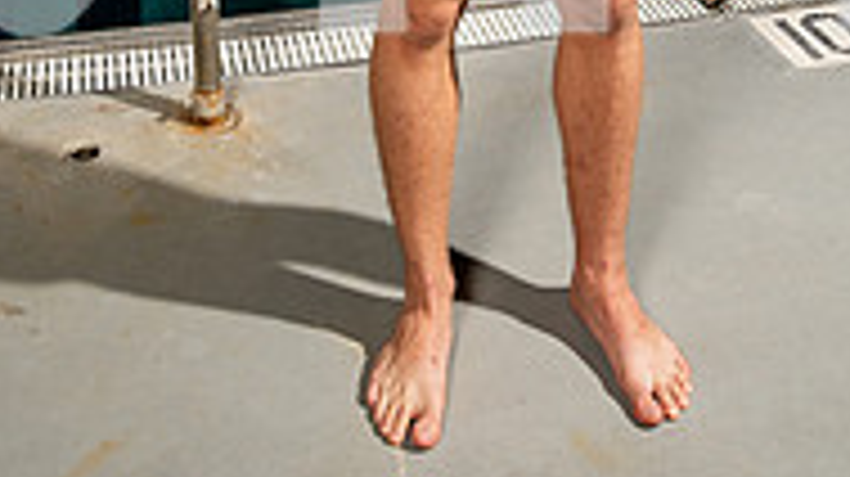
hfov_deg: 34.9
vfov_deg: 16.3
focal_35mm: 60
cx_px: 481
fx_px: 1351
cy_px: -418
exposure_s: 1/125
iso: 500
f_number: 7.1
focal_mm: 24
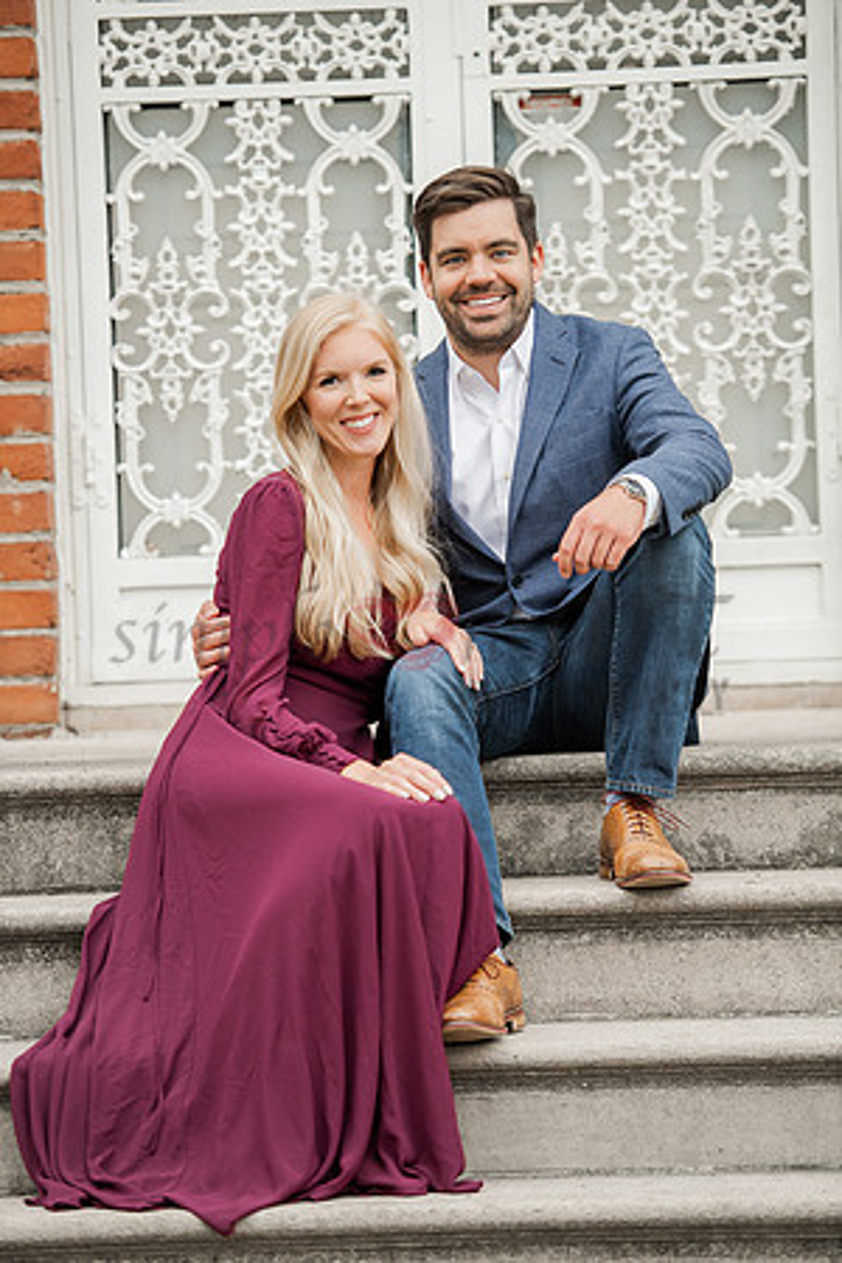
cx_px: 421
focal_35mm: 135
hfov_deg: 10.2
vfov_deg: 15.2
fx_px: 4736
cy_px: 632
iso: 800
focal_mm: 135
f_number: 3.2
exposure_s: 1/500
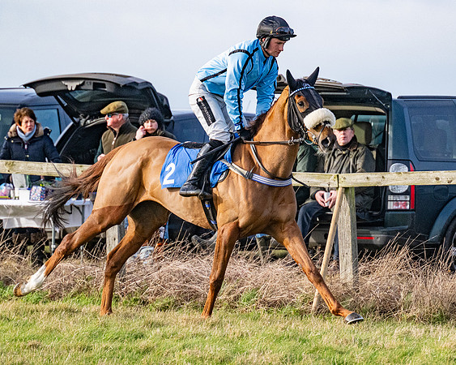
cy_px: 150
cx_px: 259
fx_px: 4161
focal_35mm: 308
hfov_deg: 6.3
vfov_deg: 5.0
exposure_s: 1/6400
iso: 800
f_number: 4
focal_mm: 155
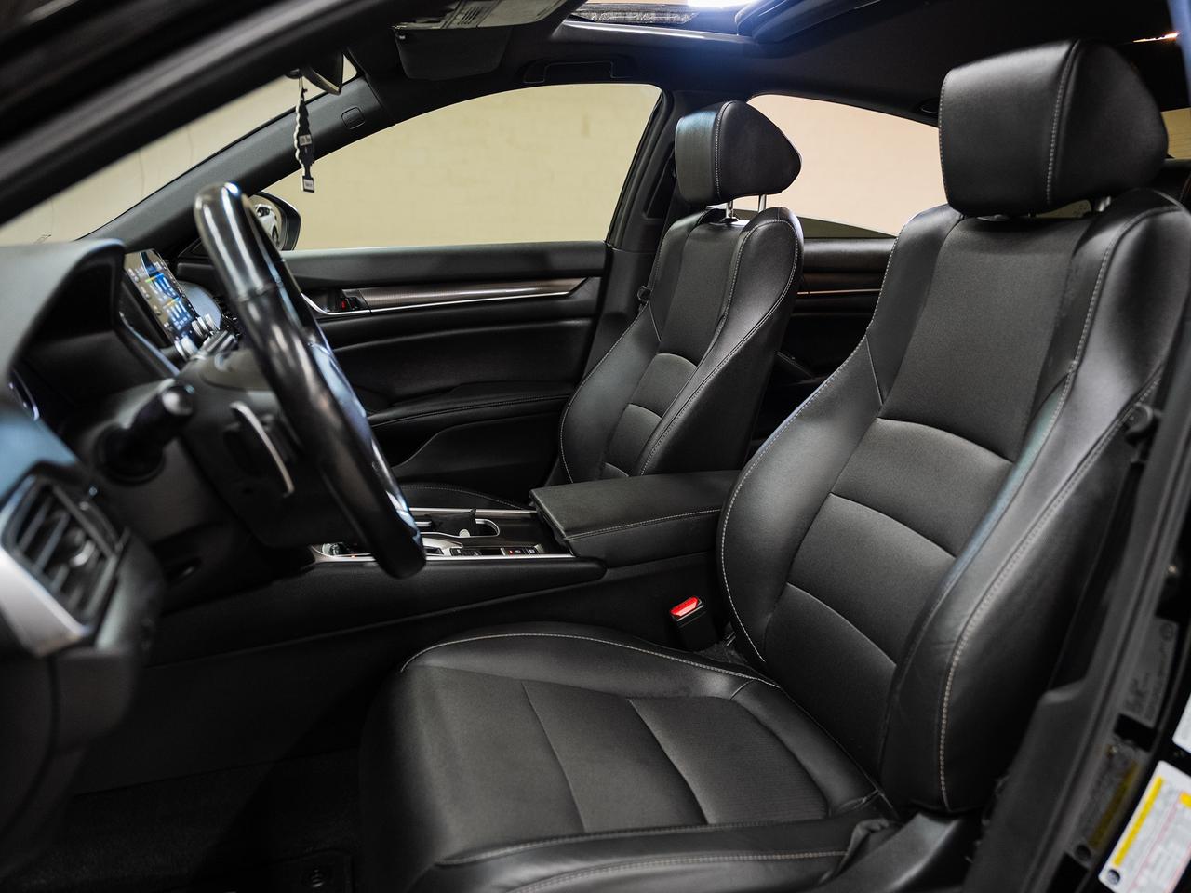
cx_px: 672
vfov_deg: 51.9
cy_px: 448
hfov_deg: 65.6
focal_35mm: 27
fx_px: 919
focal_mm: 24
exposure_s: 1/40
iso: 800
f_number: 3.2
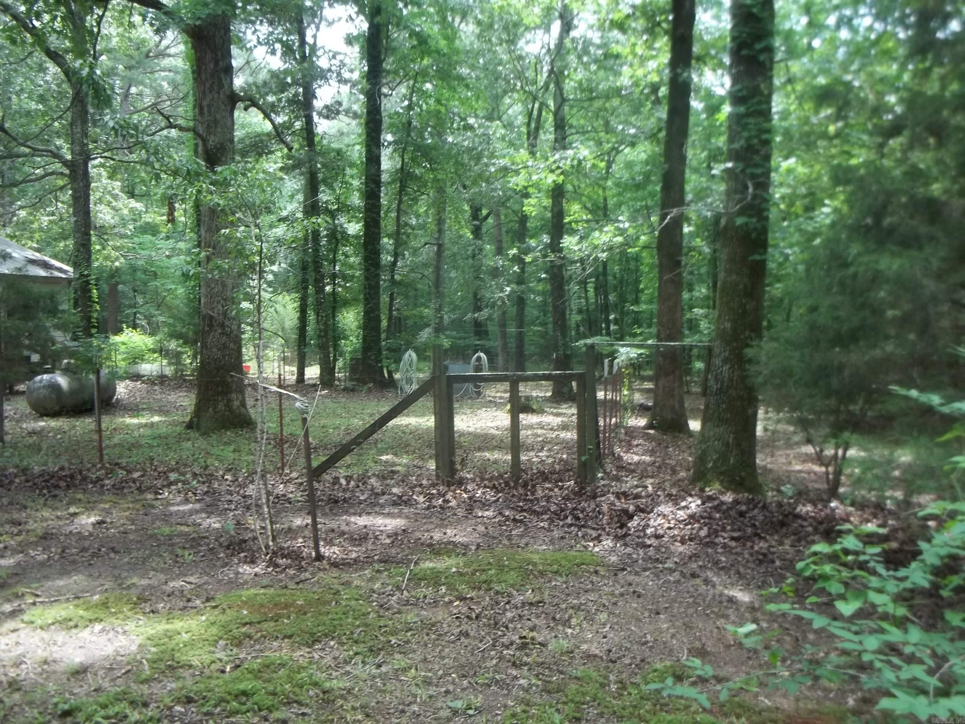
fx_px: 920
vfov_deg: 42.9
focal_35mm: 33
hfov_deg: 55.4
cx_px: 482
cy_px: 362
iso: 64
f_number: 3.3
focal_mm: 5.9
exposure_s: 1/60
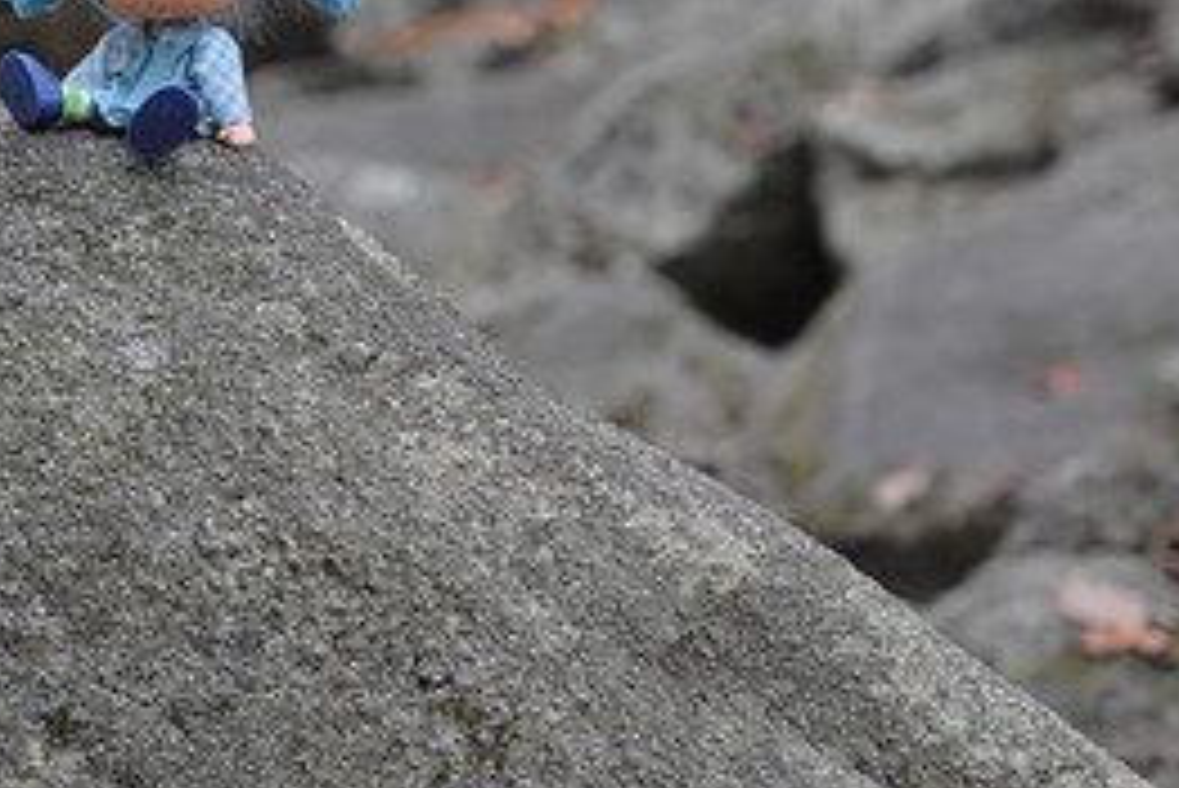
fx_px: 14683
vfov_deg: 3.1
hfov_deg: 4.6
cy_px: 2
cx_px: 153
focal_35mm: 448
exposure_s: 1/250
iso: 1600
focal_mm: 135
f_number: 9.5
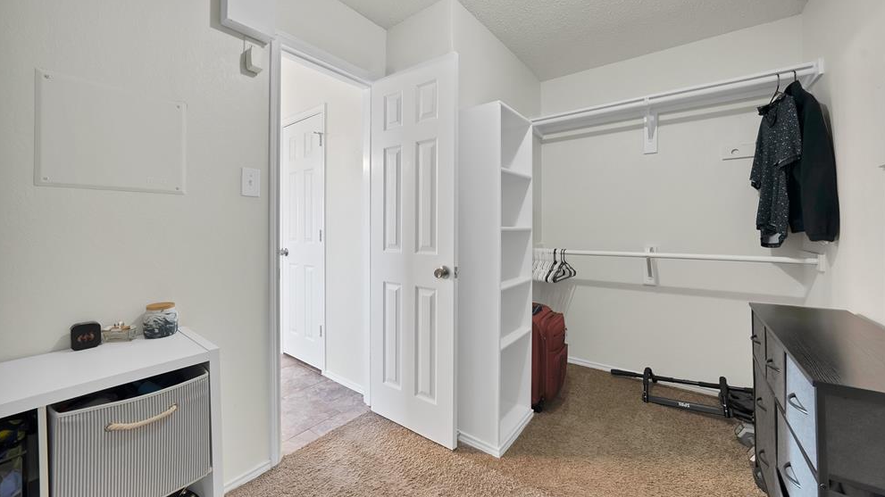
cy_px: 231
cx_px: 432
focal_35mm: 13
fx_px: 305
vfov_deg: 78.3
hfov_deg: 110.8
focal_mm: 12
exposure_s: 1/3
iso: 640
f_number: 9
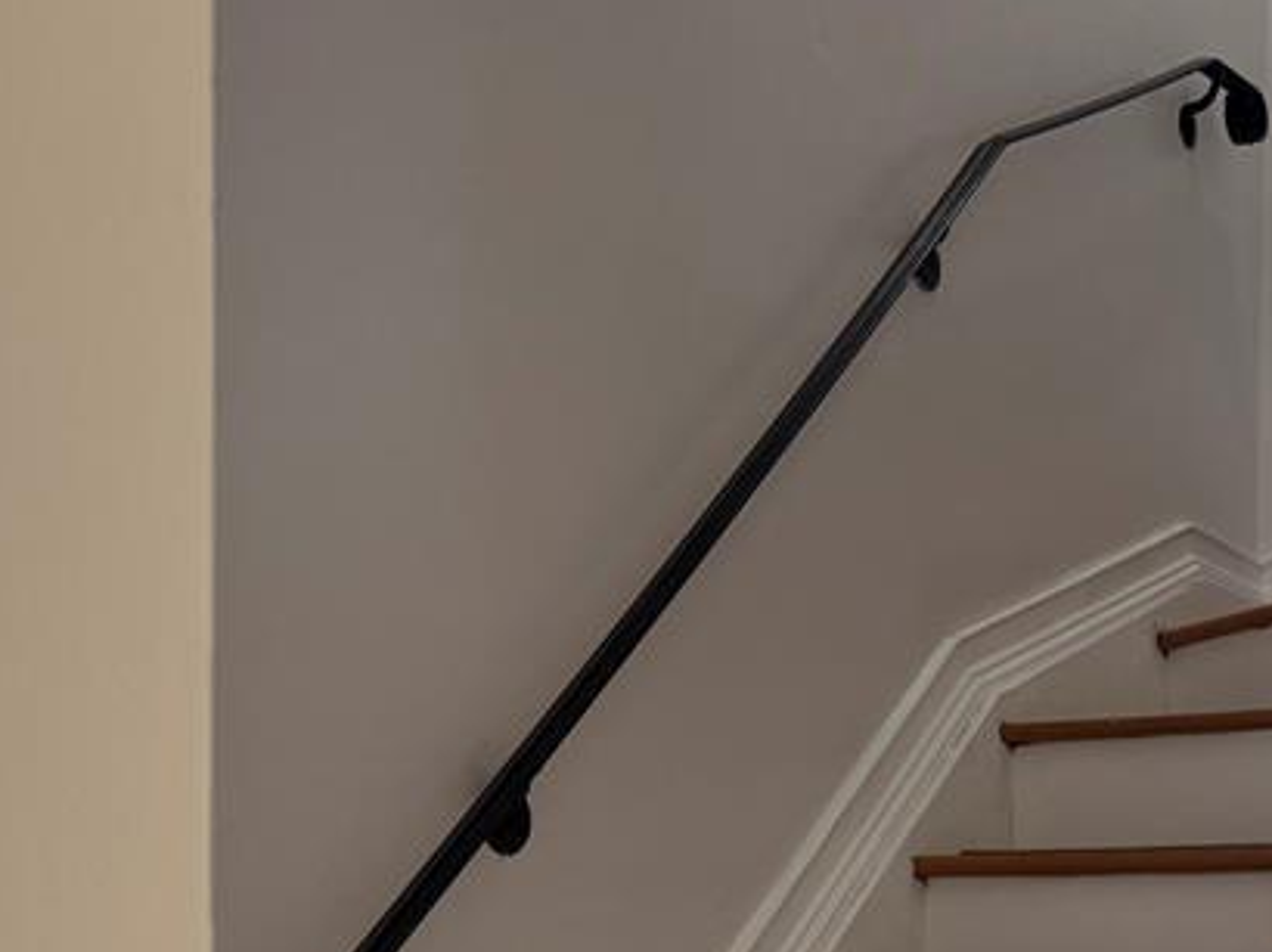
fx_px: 2203
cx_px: 1104
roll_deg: -0.5
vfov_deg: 22.8
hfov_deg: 31.0
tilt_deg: -1.1
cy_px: 1085
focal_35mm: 60
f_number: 1.78
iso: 160
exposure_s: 1/120
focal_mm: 6.76
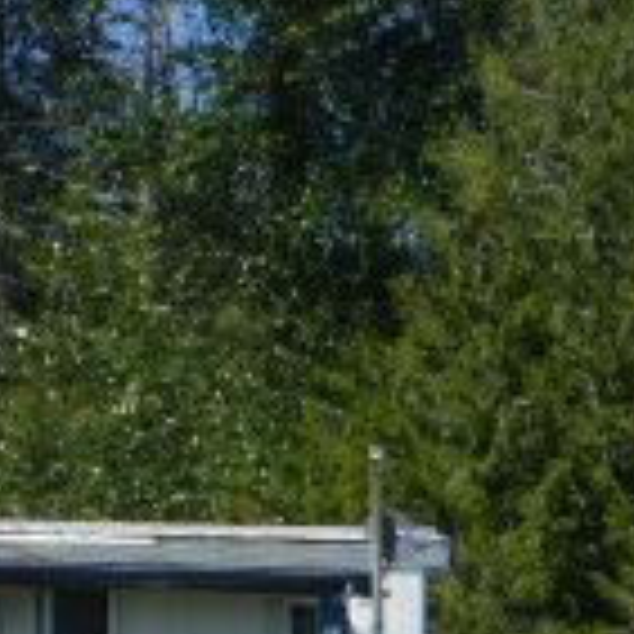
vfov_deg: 7.0
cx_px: -126
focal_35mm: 249
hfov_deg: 7.0
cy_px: 670
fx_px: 5160
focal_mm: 11
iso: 100
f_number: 4.8
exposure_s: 1/640
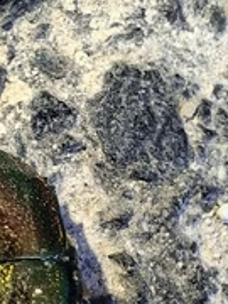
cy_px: 289
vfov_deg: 21.4
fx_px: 782
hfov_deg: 16.1
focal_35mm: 89
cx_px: -20
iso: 40
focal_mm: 2.13
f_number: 2.4
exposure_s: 1/100
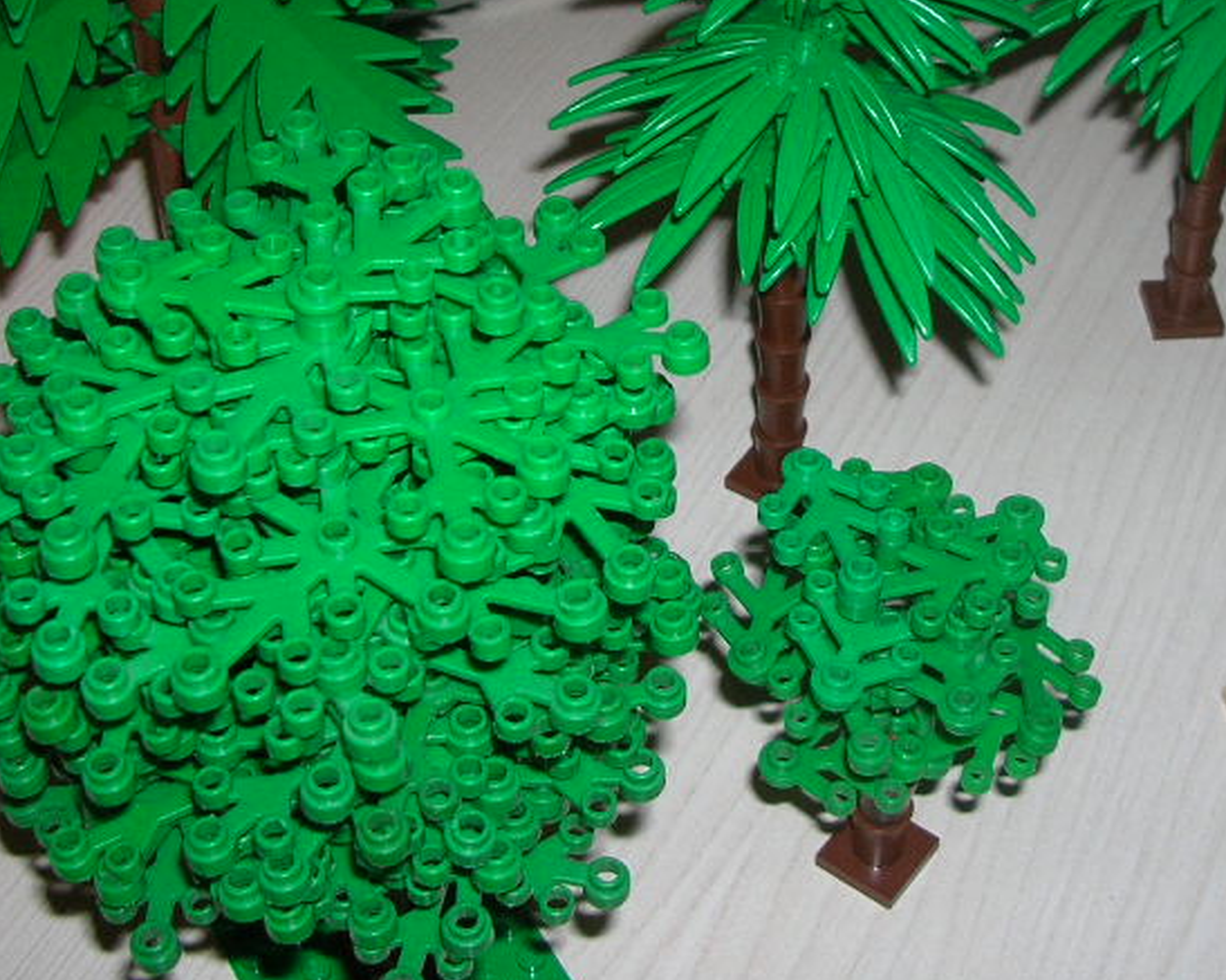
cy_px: 148
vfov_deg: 23.4
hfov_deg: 29.4
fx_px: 2321
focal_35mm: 64
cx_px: 802
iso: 50
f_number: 2.8
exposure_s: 1/60.1
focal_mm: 5.8
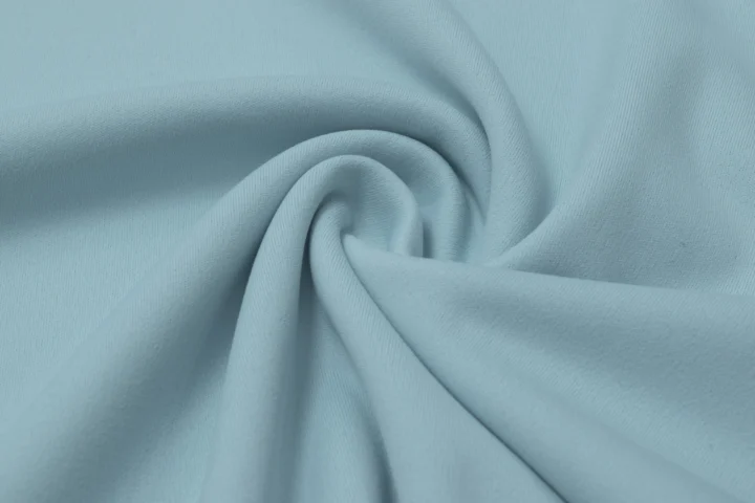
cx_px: 378
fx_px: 1730
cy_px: 252
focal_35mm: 82
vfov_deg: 16.6
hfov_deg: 24.6
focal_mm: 55
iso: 160
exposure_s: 1/10
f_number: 20
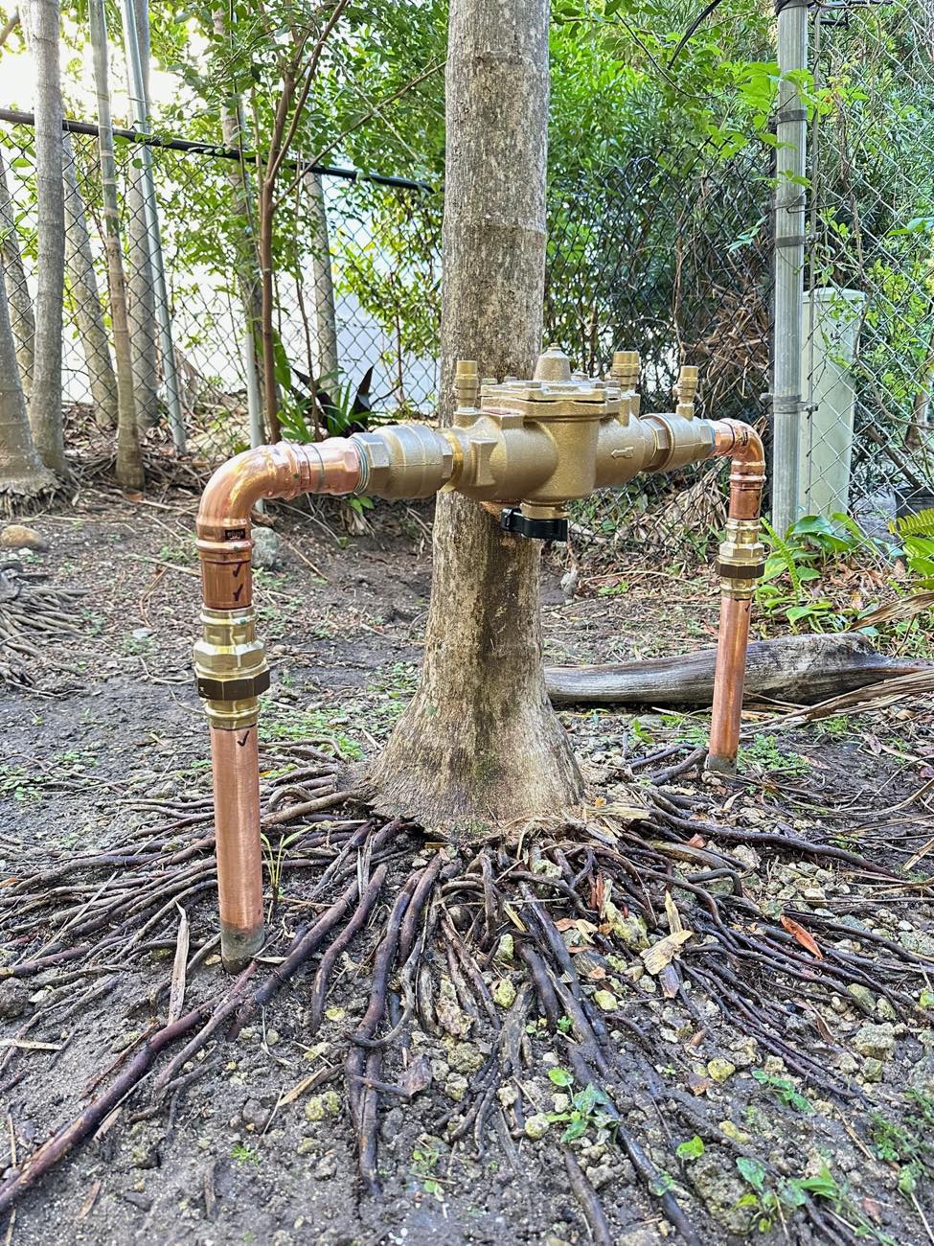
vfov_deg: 71.6
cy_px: 623
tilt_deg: -14.0
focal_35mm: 24
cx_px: 467
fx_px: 863
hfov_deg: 56.8
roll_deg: -1.0
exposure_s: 1/60
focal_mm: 6.86
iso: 400
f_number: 1.78
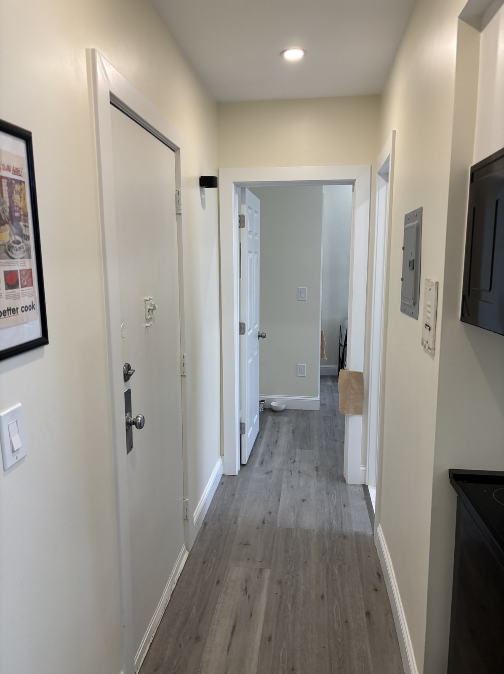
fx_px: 506
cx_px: 252
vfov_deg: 67.4
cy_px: 337
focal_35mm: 26
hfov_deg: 53.0
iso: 100
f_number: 1.6
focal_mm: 5.96
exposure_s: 1/121
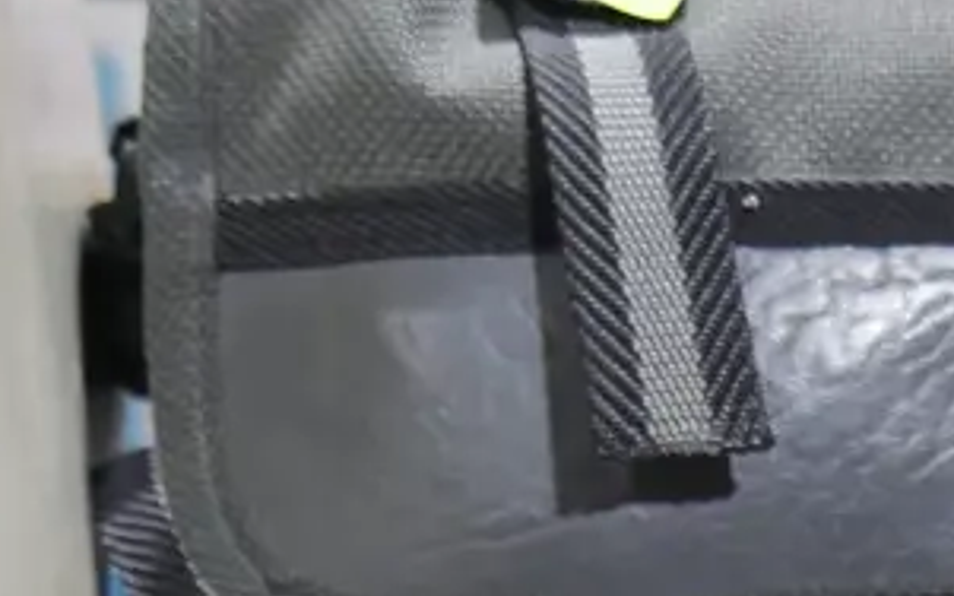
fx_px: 2625
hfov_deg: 18.6
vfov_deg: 12.3
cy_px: 889
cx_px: 1363
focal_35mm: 101
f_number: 3.5
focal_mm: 14
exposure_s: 1/60
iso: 800
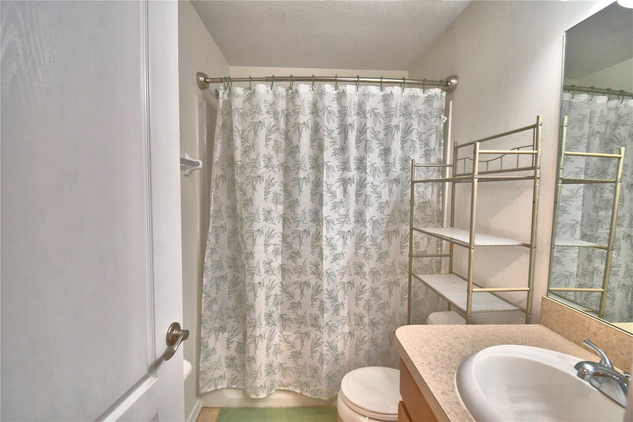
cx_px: 316
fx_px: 264
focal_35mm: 15
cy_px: 211
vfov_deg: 77.3
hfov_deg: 100.4
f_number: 4.5
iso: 400
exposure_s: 1/60
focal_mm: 10
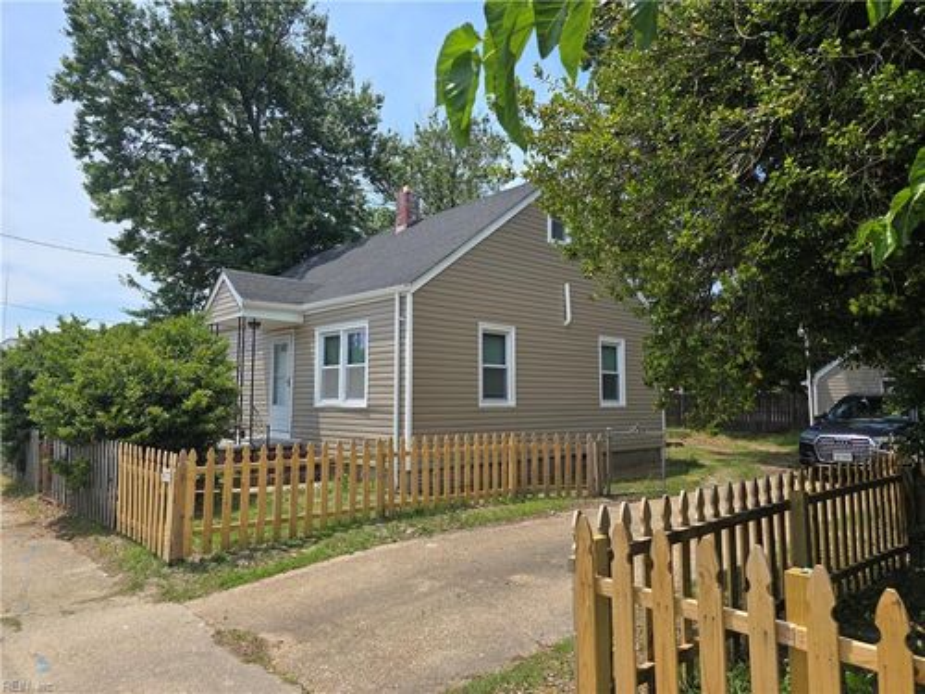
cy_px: 347
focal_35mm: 23
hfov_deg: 73.9
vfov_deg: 58.9
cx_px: 462
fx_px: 615
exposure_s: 1/684
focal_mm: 6.3
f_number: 1.7
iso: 12
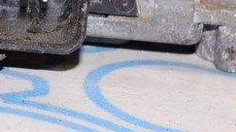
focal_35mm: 298
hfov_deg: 7.0
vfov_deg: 4.0
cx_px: -245
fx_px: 1864
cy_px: -31
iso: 1600
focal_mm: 45
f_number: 8
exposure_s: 1/160
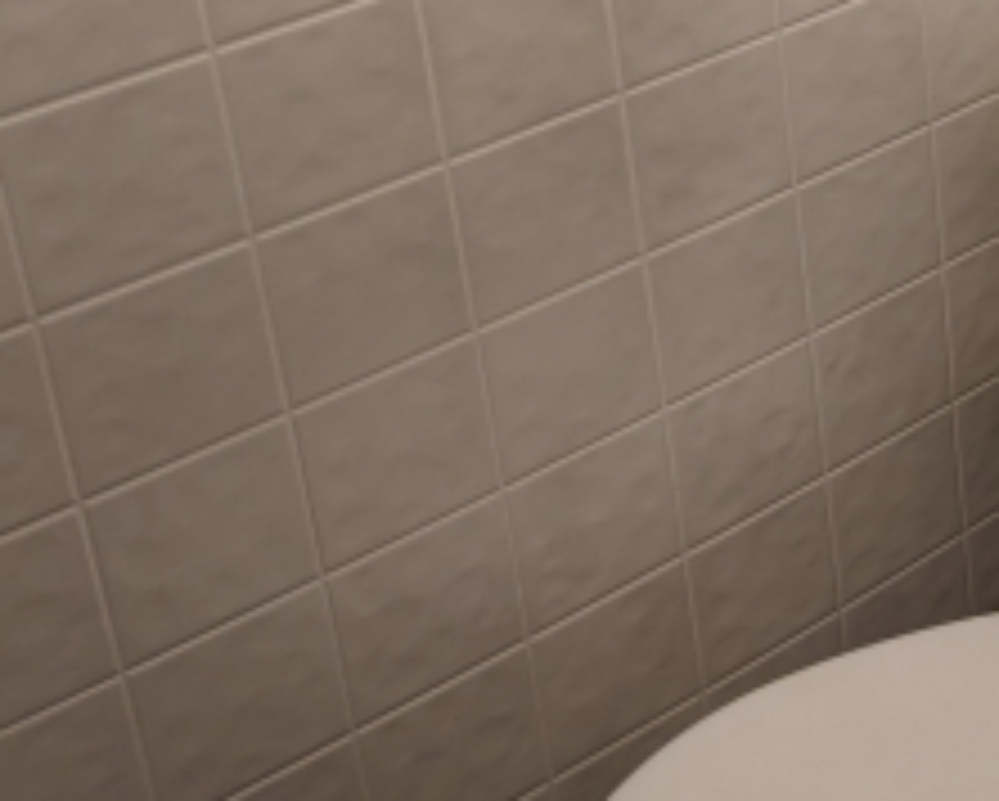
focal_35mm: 79
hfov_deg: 22.3
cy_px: -140
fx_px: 2338
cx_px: 1199
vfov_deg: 18.5
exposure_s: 1/25
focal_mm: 4.38
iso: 64
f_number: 1.73
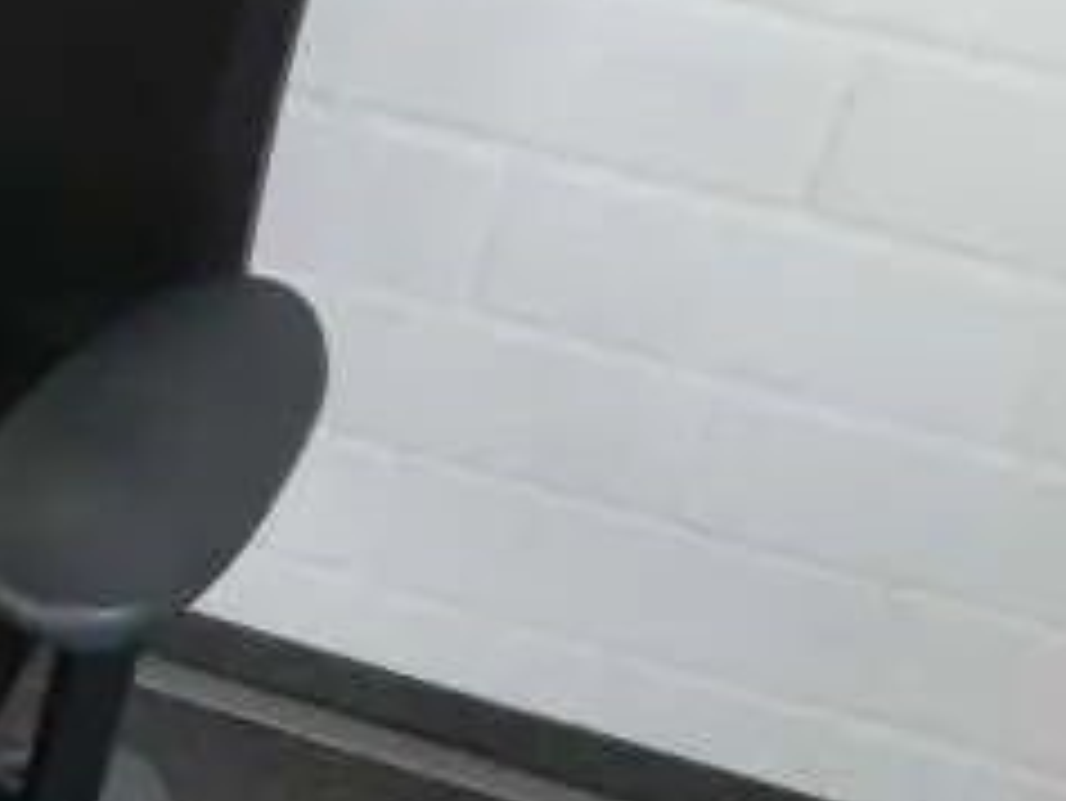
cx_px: -441
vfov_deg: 18.2
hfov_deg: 21.1
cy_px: 315
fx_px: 2496
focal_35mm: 81
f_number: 3.3
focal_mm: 4.3
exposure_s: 1/60
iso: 320
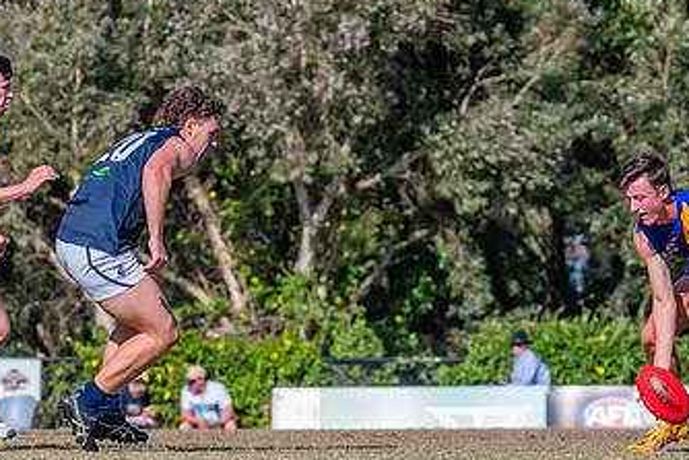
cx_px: 152
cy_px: 280
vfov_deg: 2.4
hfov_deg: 3.6
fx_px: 10856
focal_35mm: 567
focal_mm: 250
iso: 800
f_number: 8
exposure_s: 1/2000
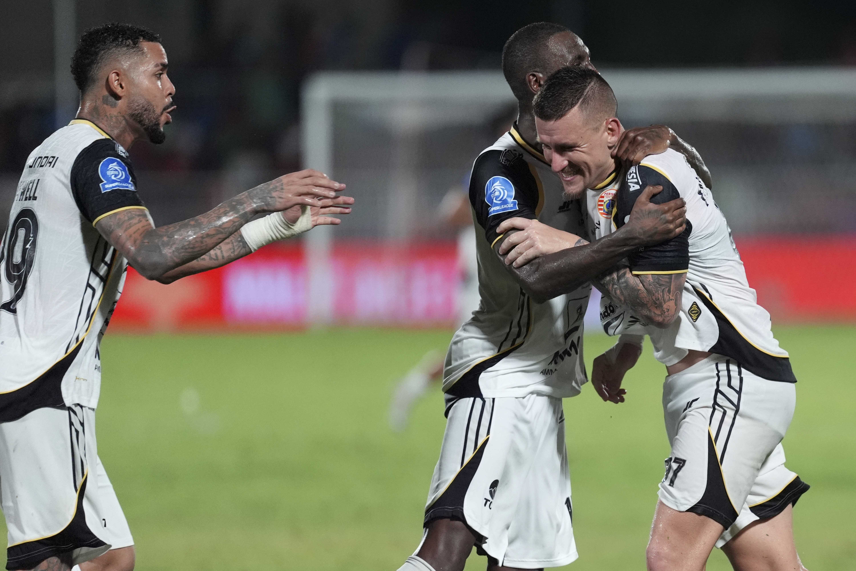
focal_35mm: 300
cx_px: 428
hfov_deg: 6.9
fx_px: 7133
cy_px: 286
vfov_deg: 4.6
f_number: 2.8
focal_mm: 300
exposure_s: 1/1600
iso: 4000
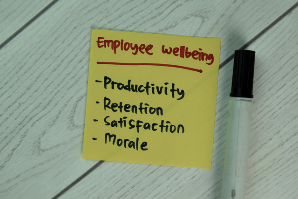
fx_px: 397
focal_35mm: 48
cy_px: 100
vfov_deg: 28.1
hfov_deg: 41.1
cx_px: 149
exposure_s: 1/25
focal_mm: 32
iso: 200
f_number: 6.3
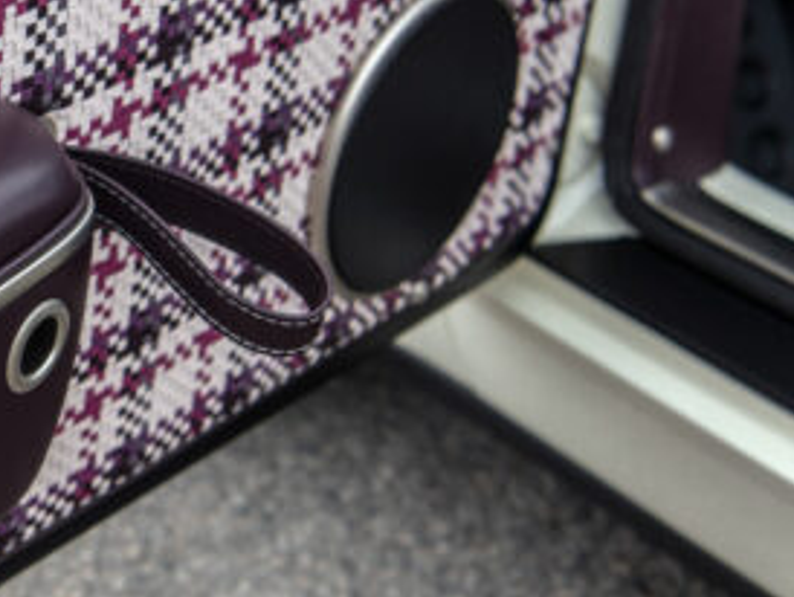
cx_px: -133
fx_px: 2227
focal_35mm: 97
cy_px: 275
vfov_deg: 15.3
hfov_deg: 19.2
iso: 100
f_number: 4.5
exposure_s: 1/40
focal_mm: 36
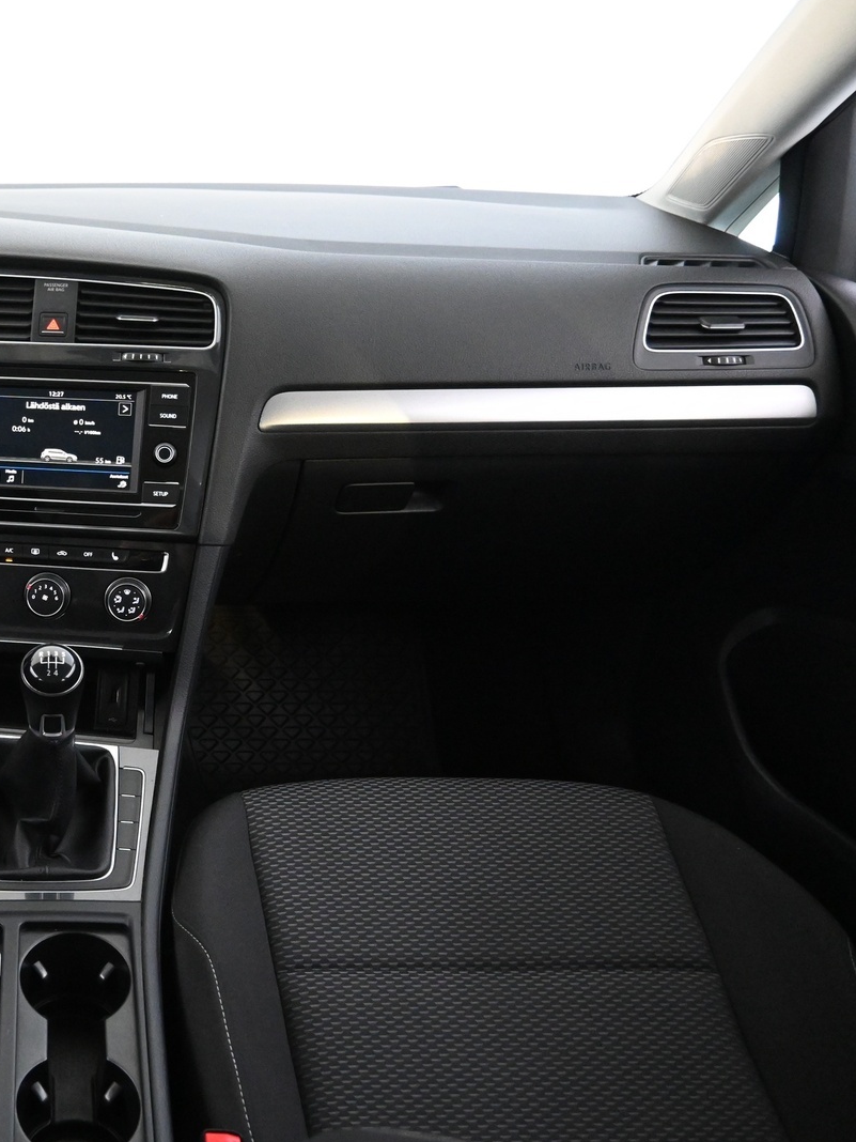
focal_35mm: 35
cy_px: 570
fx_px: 1154
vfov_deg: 52.6
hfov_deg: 37.4
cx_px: 48
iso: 5600
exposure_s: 1/25
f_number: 3.5
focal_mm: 16
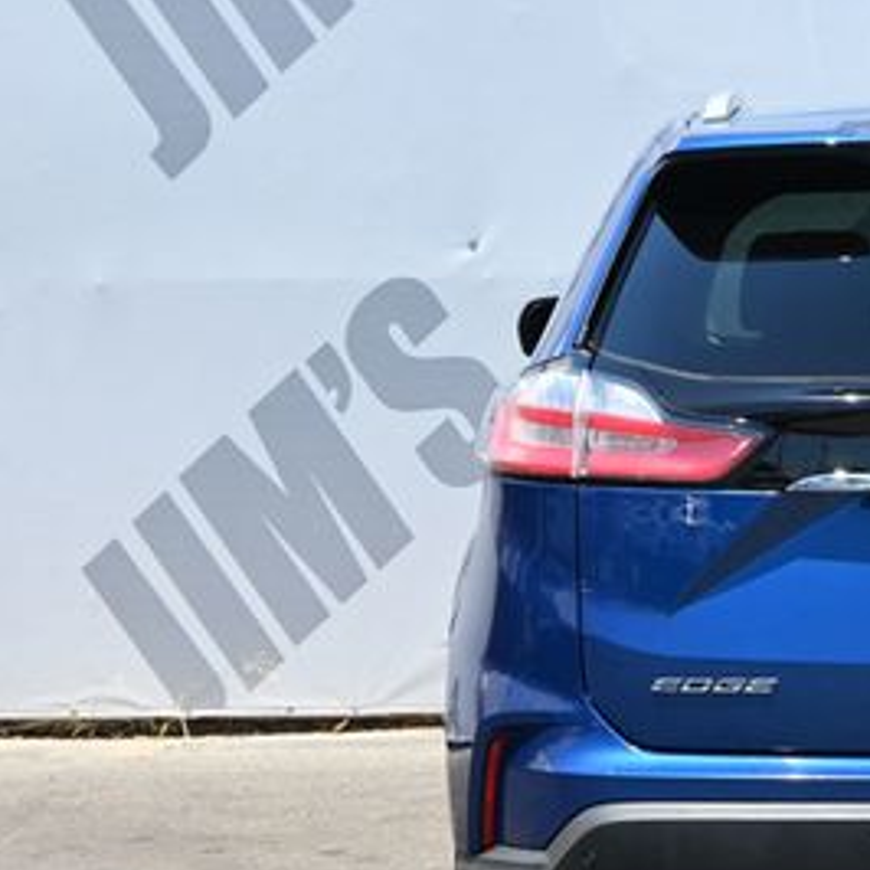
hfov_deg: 12.4
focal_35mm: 138
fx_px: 3925
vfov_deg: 12.6
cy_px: 556
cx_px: 1043
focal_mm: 45
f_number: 6
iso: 220
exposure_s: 1/250
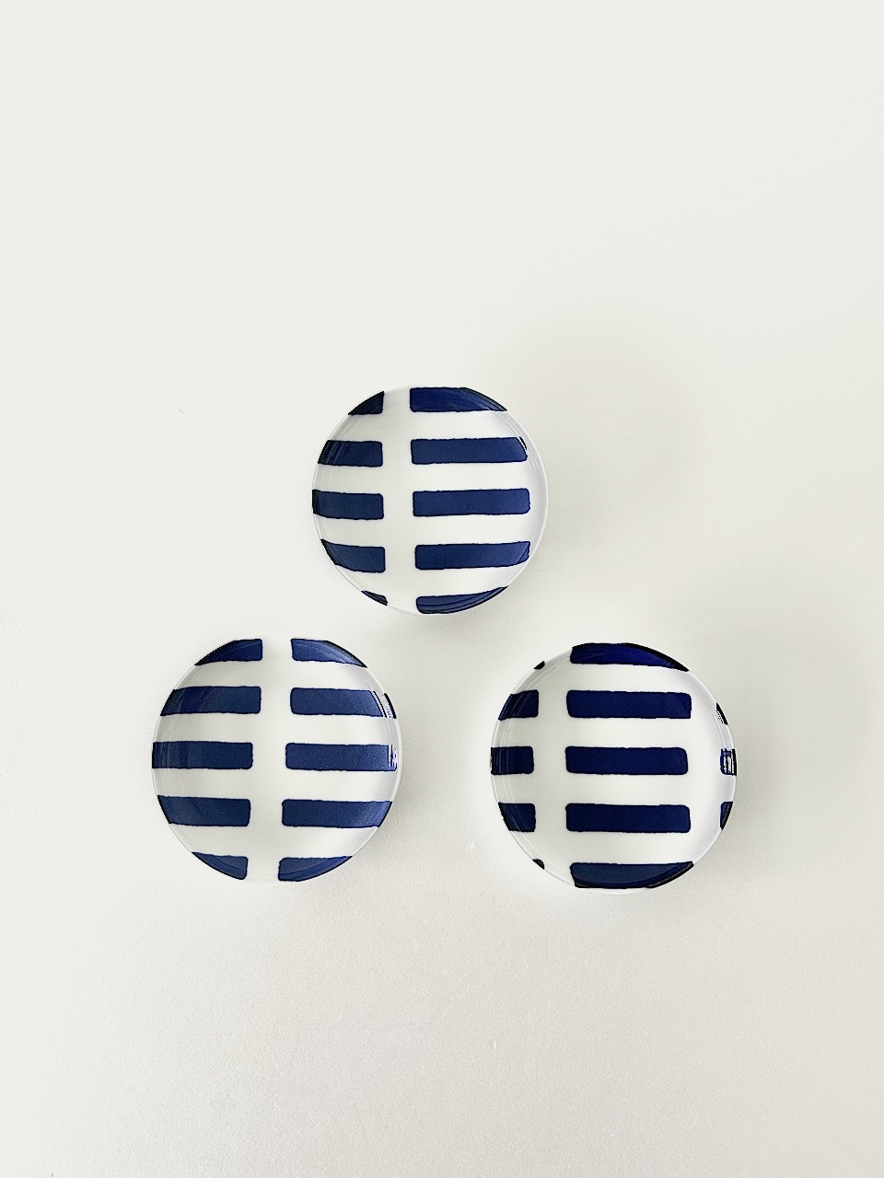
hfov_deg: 53.1
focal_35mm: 26
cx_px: 442
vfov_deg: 67.3
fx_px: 885
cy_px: 589
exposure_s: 1/60
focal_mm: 5.7
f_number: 1.5
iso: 125
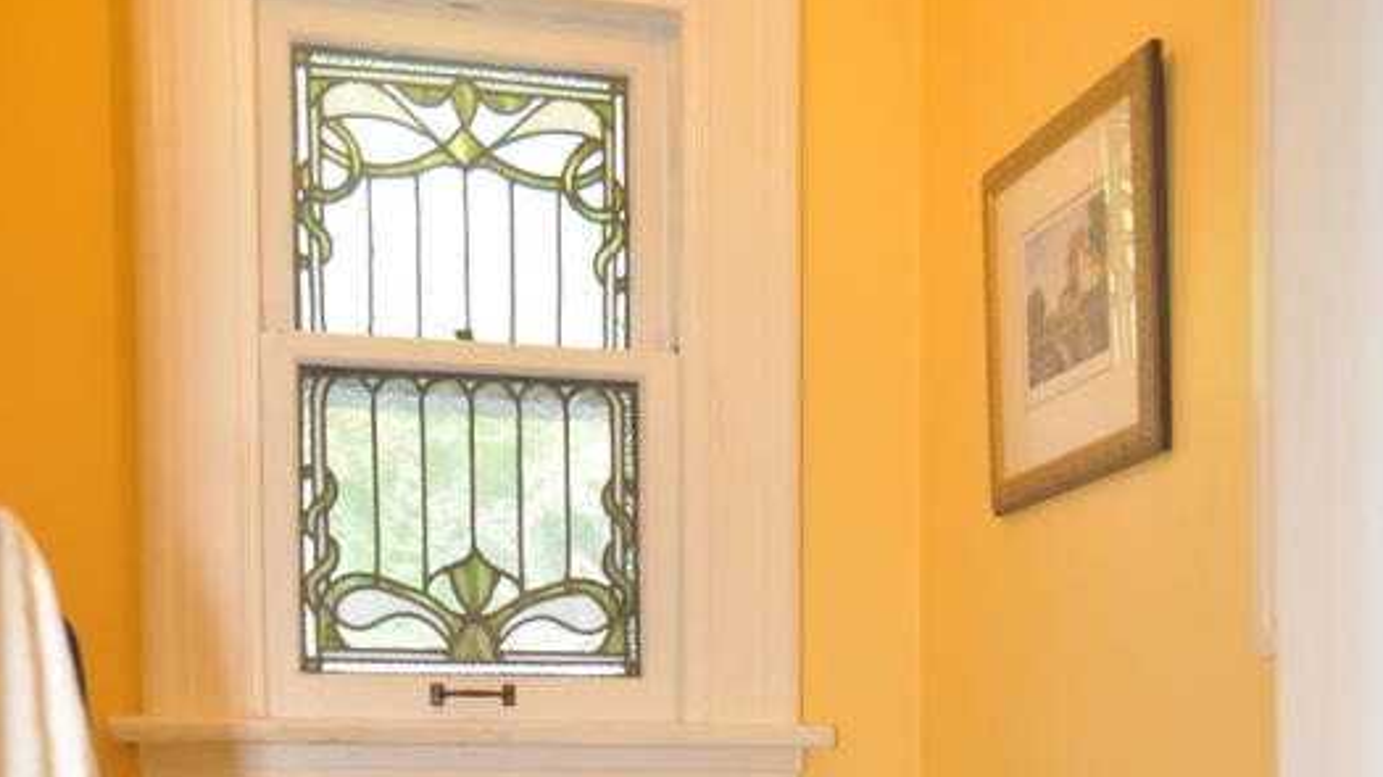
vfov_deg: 18.9
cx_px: 693
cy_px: 948
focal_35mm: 60
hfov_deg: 35.0
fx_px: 2192
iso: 640
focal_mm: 25
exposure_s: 1/60
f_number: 4
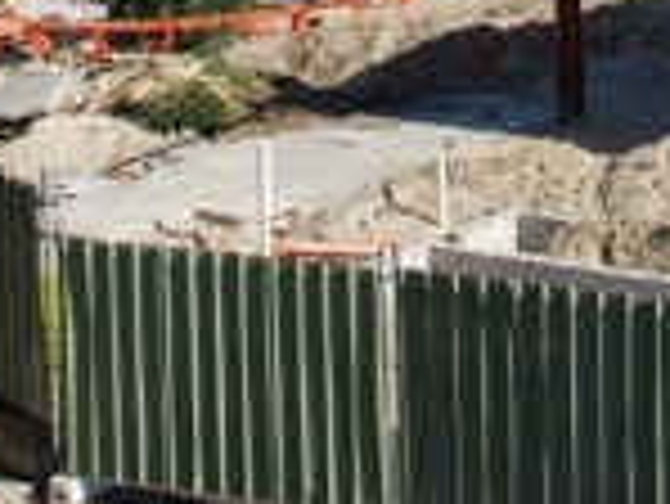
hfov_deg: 18.8
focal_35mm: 104
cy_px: -148
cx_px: 508
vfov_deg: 13.7
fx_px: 2015
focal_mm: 24
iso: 100
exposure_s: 1/200
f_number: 7.1
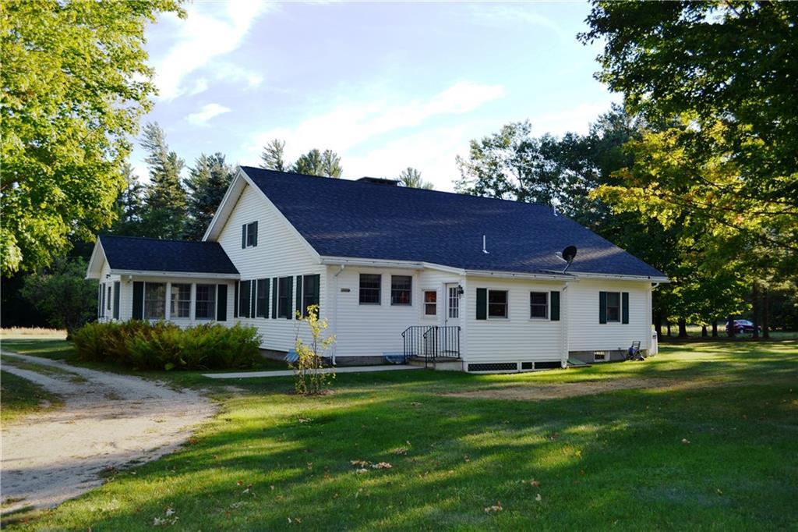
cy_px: 266
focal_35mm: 33
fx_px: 731
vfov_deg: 39.9
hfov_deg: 57.2
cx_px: 399
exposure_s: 1/200
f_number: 5.6
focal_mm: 22
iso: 100
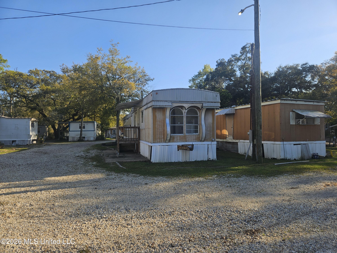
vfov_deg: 58.9
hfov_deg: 73.9
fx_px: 224
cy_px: 126
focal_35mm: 23
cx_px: 168
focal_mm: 5.4
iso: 25
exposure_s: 1/1269
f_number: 1.8
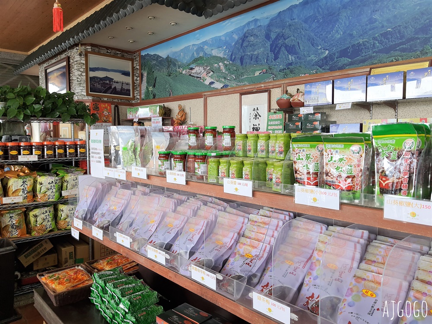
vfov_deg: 53.1
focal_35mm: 26
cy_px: 162
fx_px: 324
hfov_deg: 67.3
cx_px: 216
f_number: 1.7
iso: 80
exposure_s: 1/120
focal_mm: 4.32
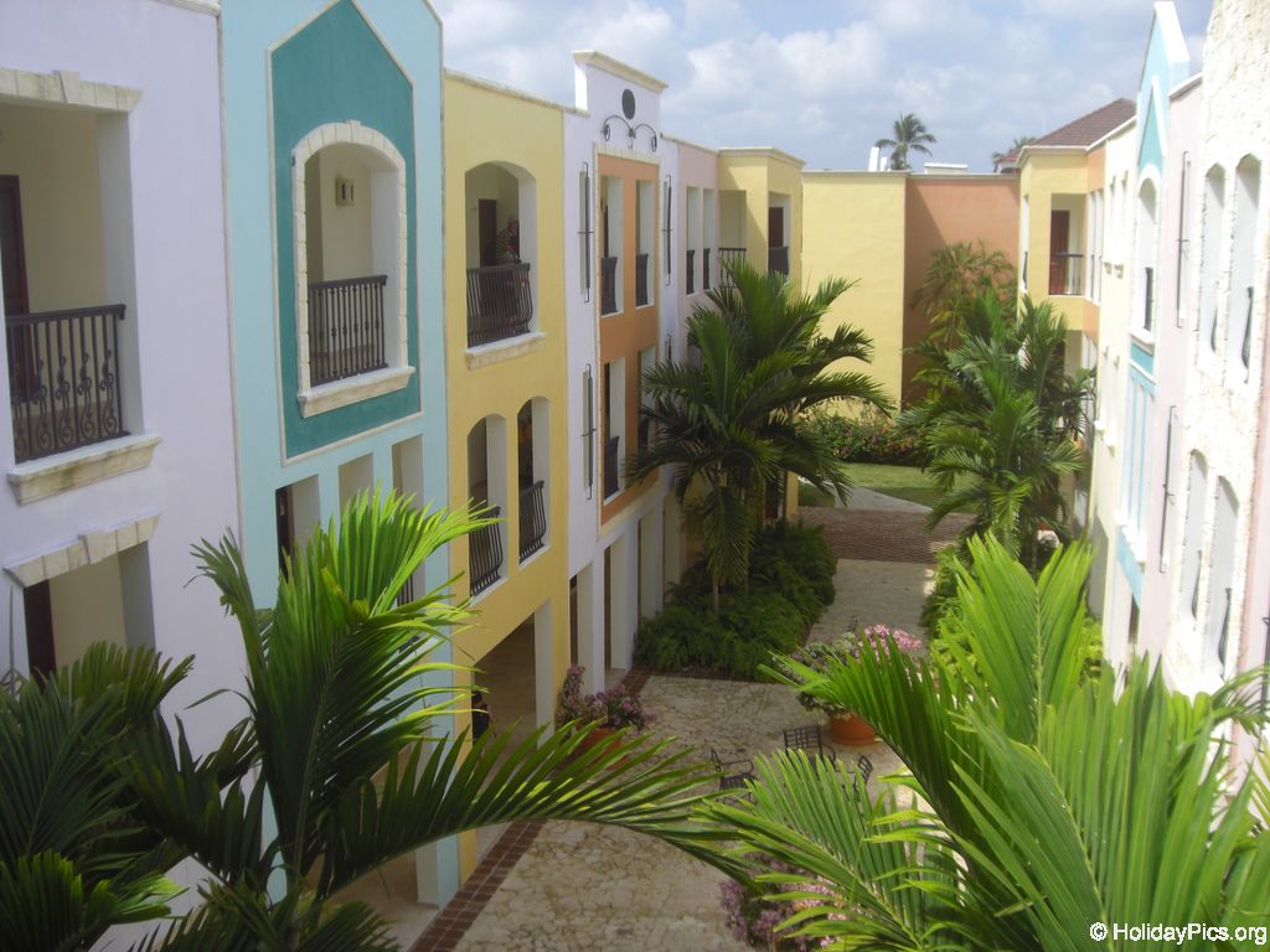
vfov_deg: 37.7
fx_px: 1394
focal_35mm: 38
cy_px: 476
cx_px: 635
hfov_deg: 49.0
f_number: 8
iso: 64
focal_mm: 6.2
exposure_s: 1/125
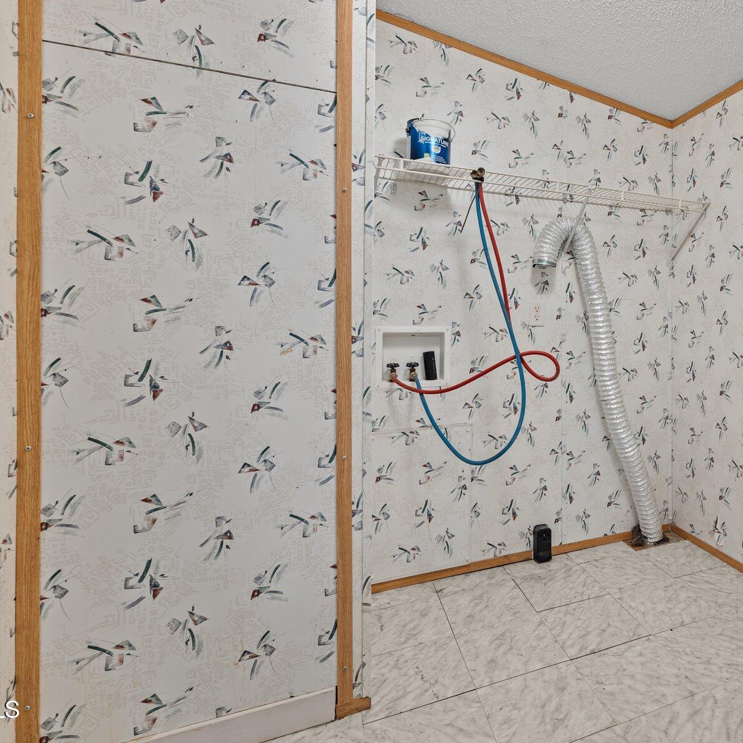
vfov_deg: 69.3
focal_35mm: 22
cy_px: 321
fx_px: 534
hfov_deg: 63.6
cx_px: 595
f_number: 7.1
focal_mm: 15
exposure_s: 1/1.25
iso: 200
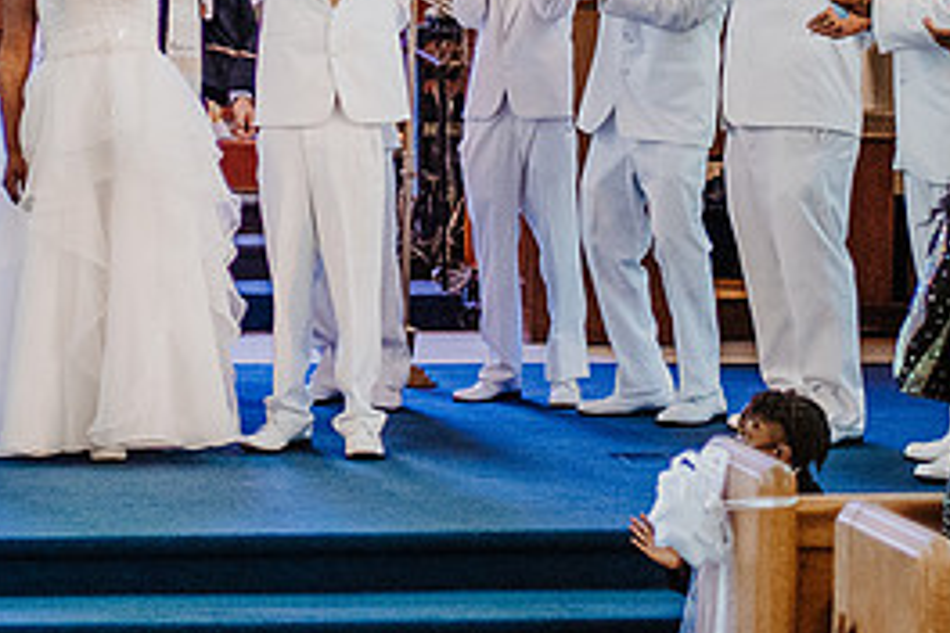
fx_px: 3457
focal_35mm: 131
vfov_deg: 10.4
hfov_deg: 15.6
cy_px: 76
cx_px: 219
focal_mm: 35
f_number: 1.8
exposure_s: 1/1250
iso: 2500
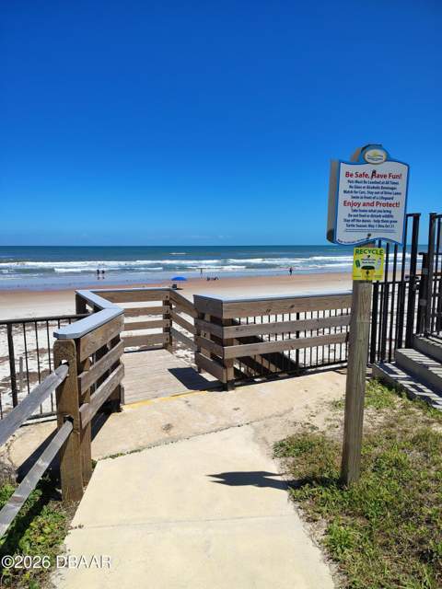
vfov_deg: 71.6
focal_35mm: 24
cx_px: 221
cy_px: 294
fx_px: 409
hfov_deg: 56.8
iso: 103
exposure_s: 1/3354
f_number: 1.8
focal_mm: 5.56
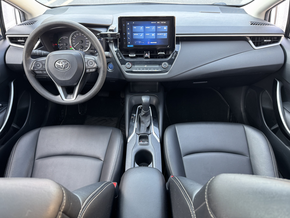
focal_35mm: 24
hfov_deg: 71.6
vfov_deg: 56.8
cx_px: 145
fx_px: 201
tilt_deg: -38.7
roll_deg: +1.9
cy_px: 109
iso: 250
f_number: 1.78
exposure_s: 1/60
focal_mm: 6.76
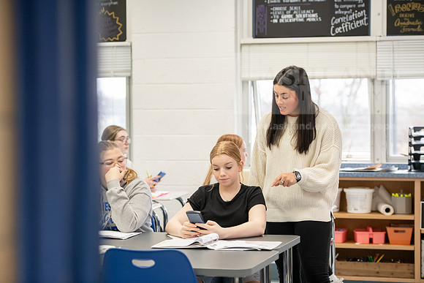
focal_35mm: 92
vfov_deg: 14.9
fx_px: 1084
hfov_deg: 22.1
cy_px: 142
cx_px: 212
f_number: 3.2
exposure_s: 1/200
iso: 2500
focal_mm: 92
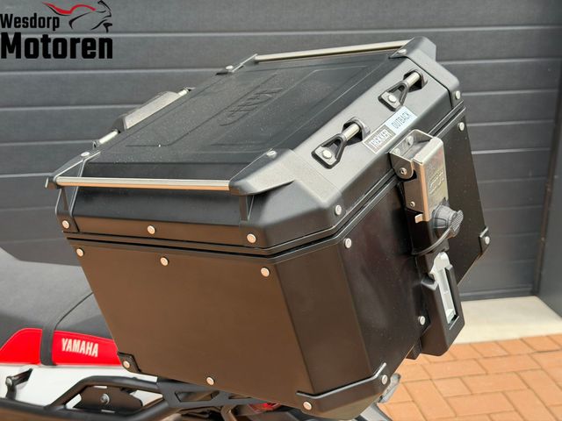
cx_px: 281
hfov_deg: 39.7
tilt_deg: -18.8
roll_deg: -0.5
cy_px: 210
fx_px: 779
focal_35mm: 48
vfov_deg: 30.3
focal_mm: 6.76
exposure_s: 1/987
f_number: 1.78
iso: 100
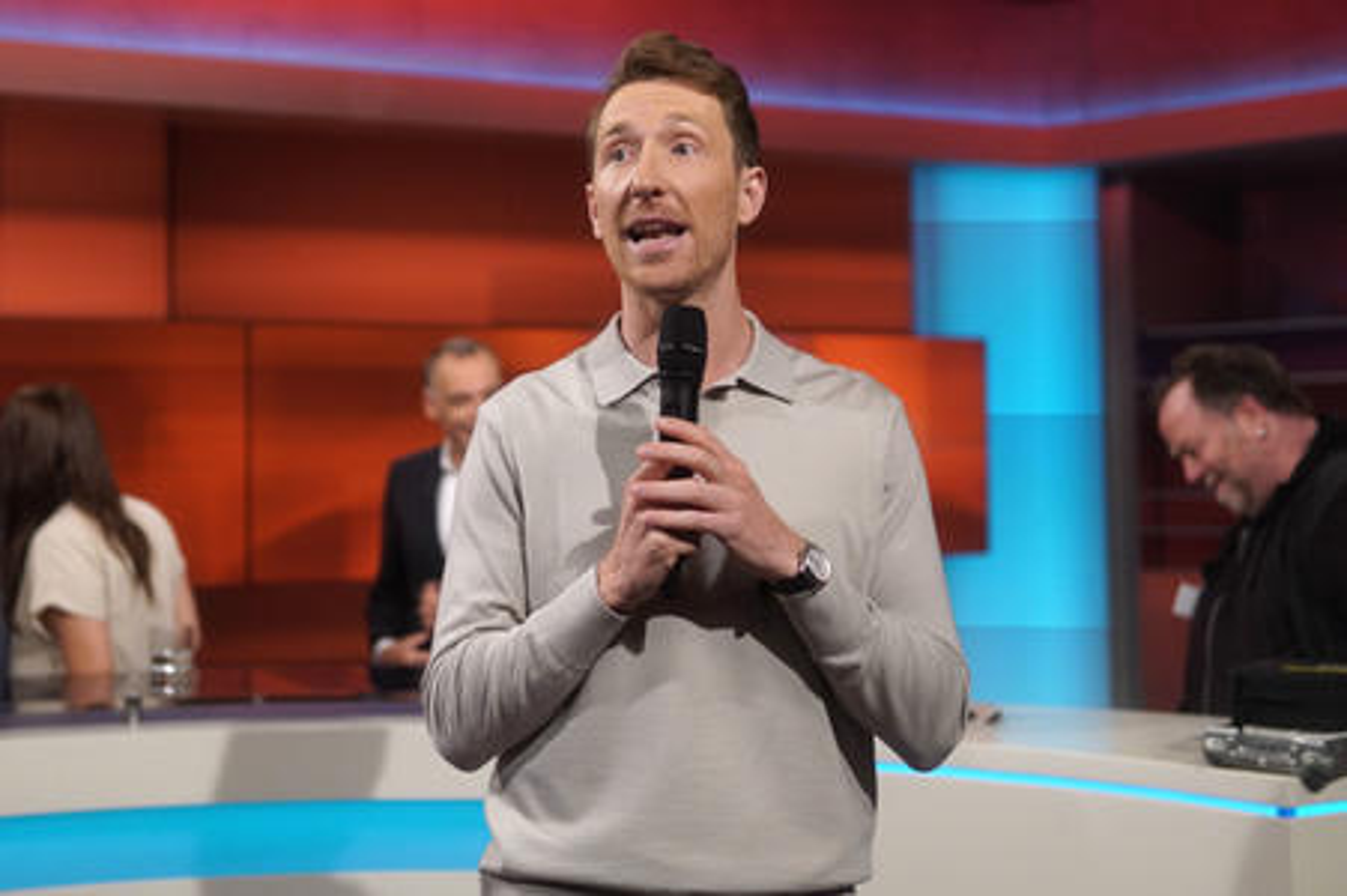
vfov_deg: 29.8
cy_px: 448
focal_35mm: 45
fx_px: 1682
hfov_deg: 43.6
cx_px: 674
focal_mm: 30
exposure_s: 1/640
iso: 640
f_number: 1.4
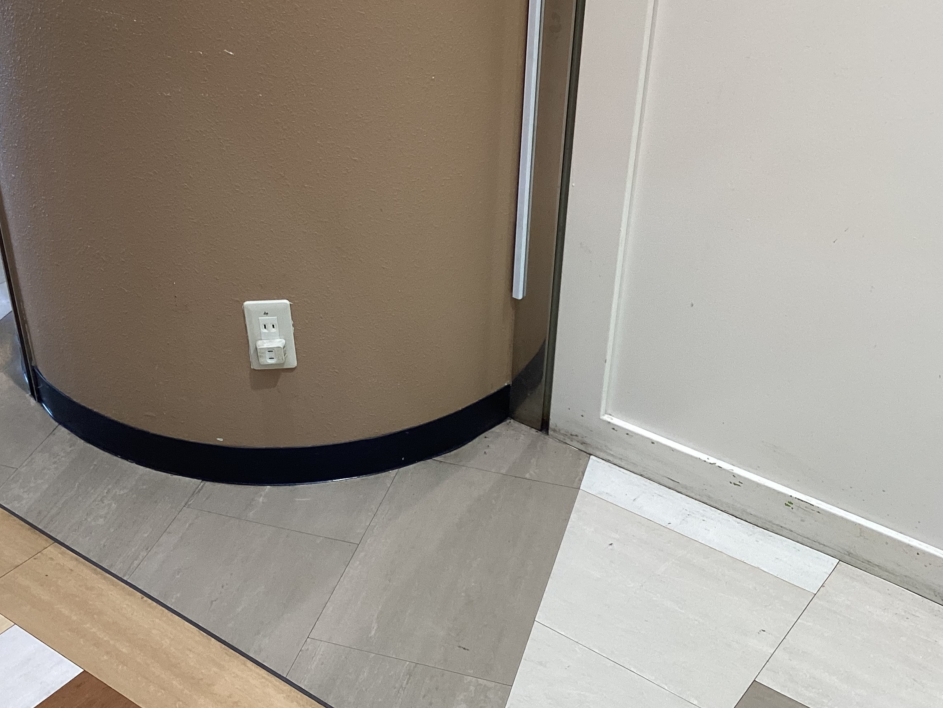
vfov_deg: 32.8
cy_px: 415
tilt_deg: -34.8
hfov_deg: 42.9
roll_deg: -2.5
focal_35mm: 44
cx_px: 435
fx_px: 1199
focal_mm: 3.3
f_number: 2.4
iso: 80
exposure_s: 1/60
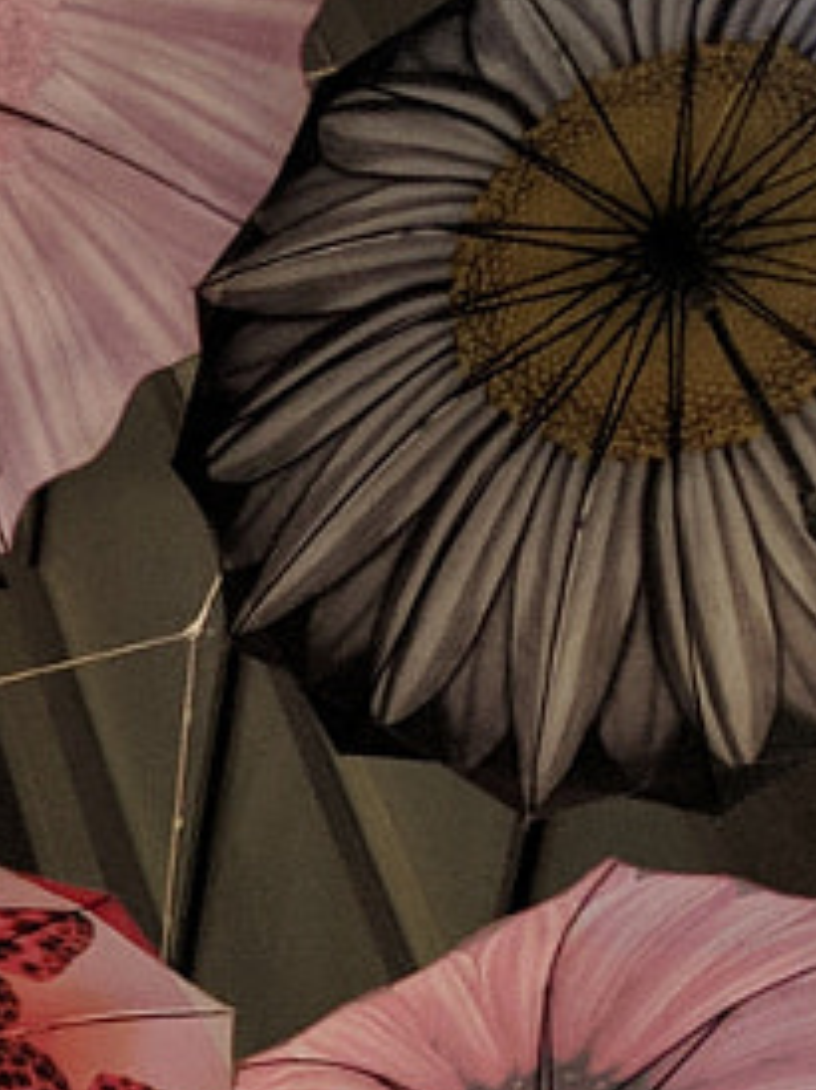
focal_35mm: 152
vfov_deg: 12.1
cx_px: -1421
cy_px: 1882
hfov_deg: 8.5
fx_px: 4785
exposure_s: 1/33.3
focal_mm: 4.67
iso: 571
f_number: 2
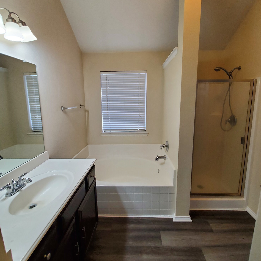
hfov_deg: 87.4
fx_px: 136
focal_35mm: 16
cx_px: 135
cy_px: 117
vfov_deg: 87.1
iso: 125
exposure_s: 1/59
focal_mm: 1.8
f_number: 2.2
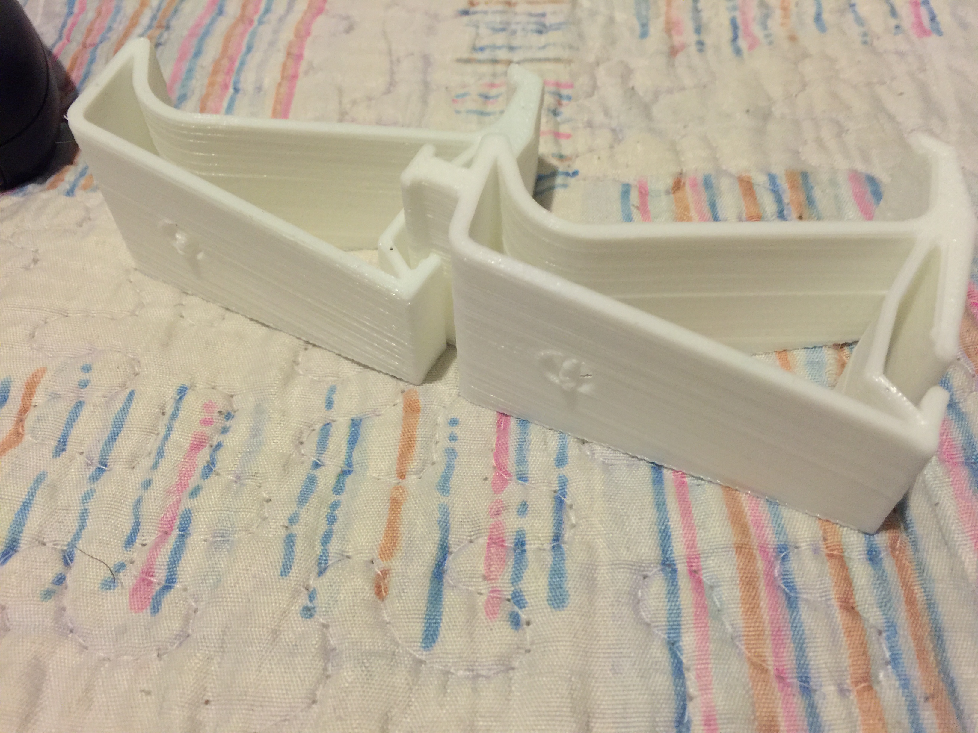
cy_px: 366
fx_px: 819
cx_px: 489
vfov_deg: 48.2
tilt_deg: -47.4
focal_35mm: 29
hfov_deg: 61.7
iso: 100
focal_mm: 4.15
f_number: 2.2
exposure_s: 1/10
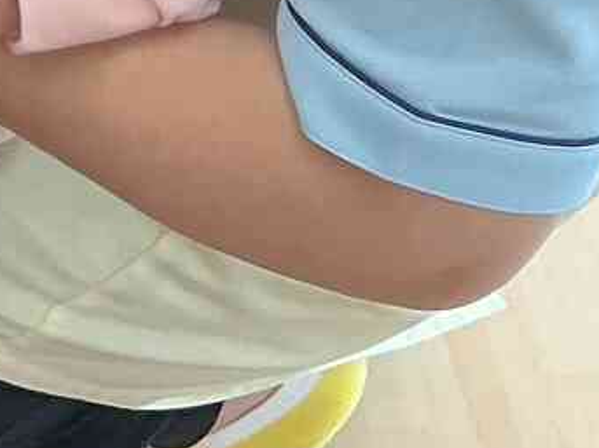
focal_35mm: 169
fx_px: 2923
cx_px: -850
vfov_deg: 8.5
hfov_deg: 10.2
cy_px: -336
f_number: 1.8
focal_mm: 3
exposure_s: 1/120
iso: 50
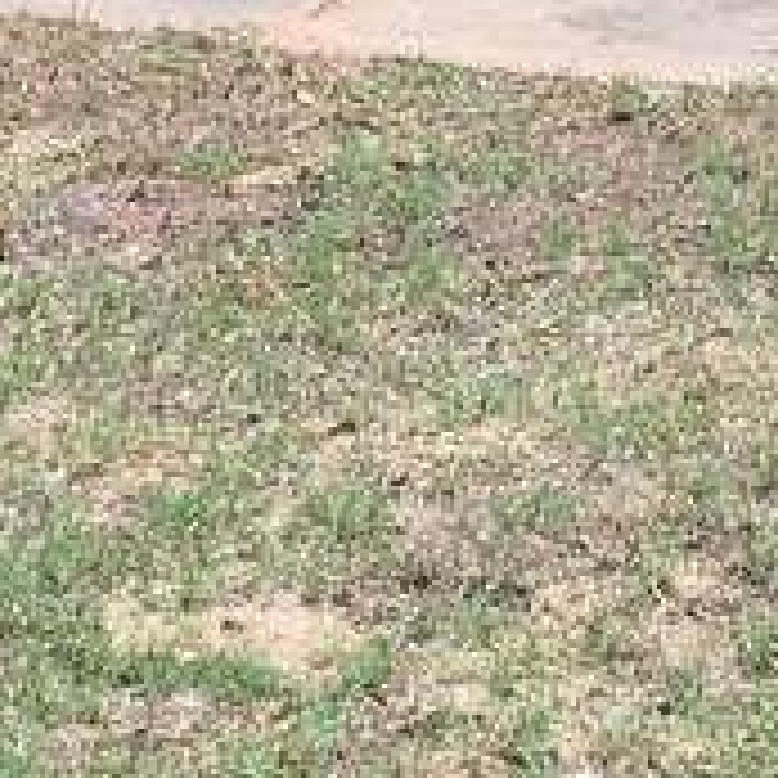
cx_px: 463
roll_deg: -2.8
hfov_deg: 11.5
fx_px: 3865
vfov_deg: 11.2
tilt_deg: -0.2
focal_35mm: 152
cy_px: -225
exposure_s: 1/1026
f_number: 2.2
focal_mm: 4.15
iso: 32
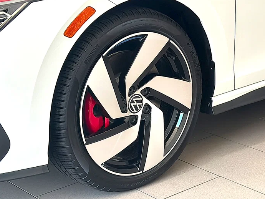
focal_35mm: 73
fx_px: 559
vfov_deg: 20.2
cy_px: 99
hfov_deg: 26.7
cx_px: 133
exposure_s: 1/355
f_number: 1.78
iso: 80
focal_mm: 6.86
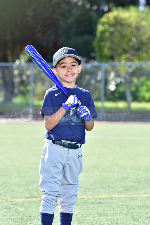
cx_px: 75
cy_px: 112
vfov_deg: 12.8
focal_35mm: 160
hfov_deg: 8.6
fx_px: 999
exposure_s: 1/125
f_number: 5.6
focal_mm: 160
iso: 100
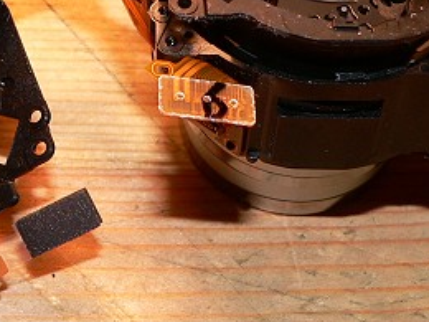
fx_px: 1524
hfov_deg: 15.9
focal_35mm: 123
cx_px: 106
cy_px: -13
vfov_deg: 11.9
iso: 80
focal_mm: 8.3
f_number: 4
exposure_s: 1/30
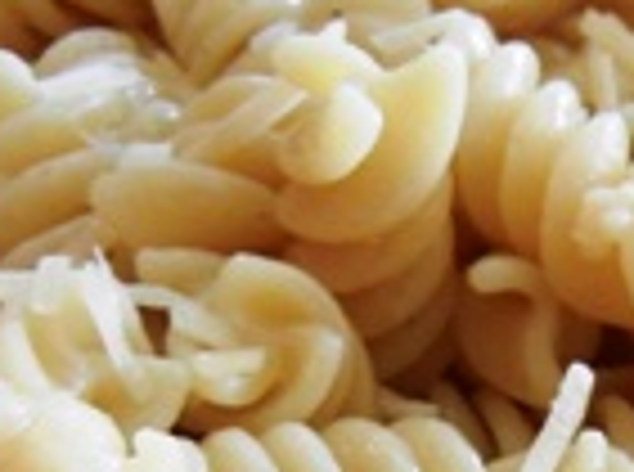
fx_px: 2028
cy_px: 733
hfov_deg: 17.2
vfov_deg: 12.5
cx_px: 679
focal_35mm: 111
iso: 364
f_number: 3.5
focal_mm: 5.4
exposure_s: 1/30
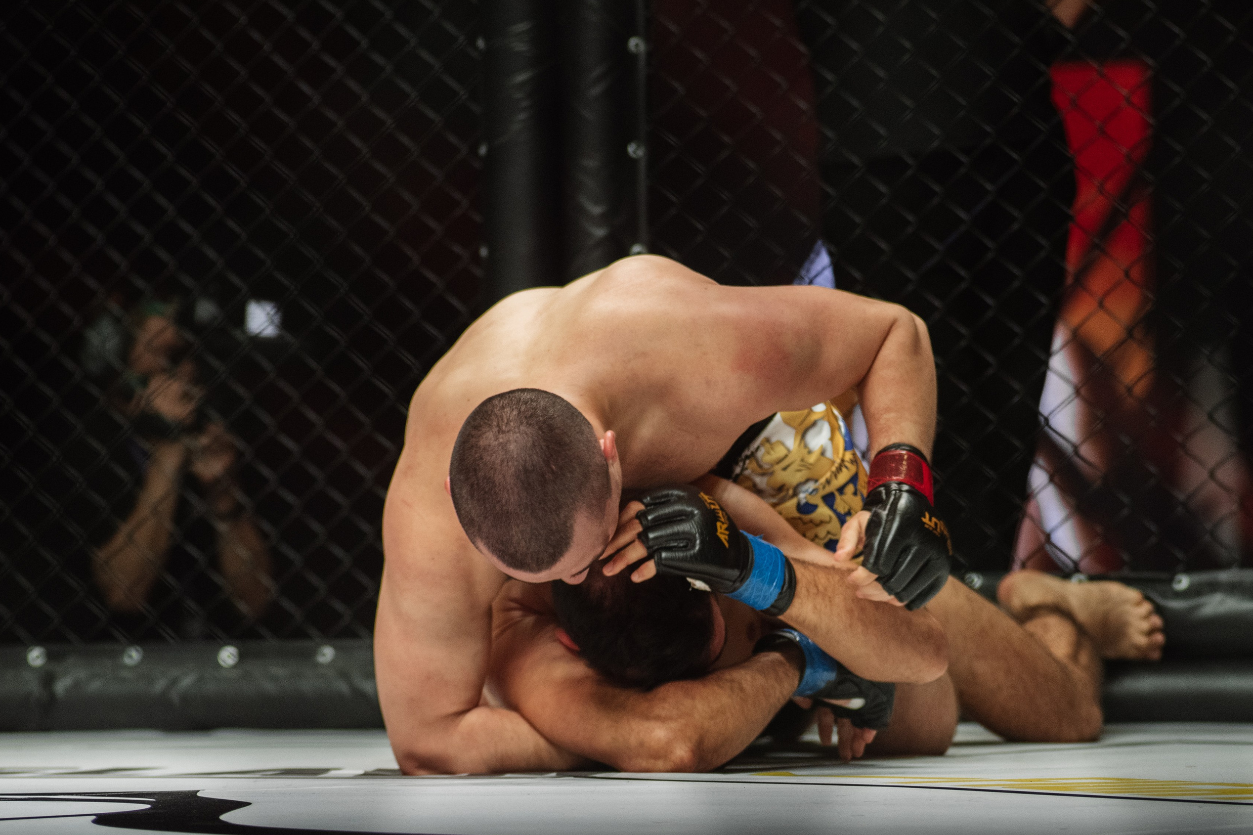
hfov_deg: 13.3
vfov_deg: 8.9
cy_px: 495
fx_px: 5359
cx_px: 709
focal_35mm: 154
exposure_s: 1/1000
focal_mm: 125
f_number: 4
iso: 2000
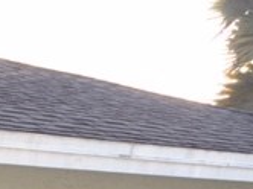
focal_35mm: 112
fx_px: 817
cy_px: 337
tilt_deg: -0.8
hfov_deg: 17.2
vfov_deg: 12.1
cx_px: -6
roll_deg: -0.2
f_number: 2.2
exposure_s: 1/120
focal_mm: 4.15
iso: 32
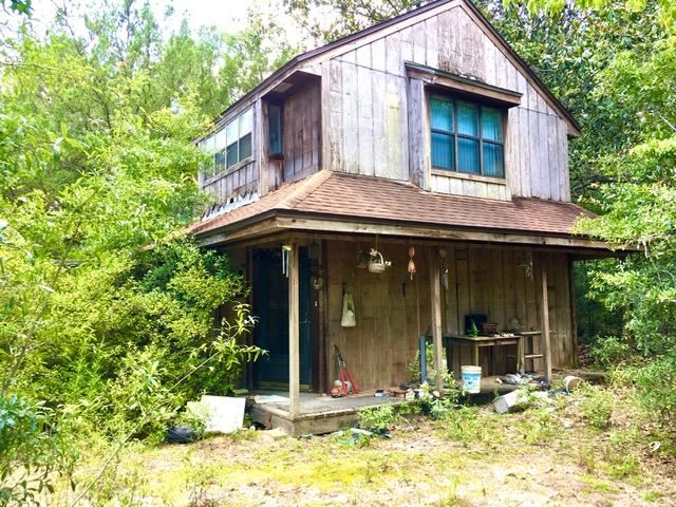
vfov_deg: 48.2
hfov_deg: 61.7
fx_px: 566
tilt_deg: +3.8
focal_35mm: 29
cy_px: 254
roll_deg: +1.3
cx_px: 338
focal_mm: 4.15
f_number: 2.2
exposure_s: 1/120
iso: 32
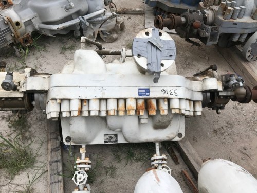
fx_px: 208
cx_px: 128
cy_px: 96
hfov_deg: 63.4
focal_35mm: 28
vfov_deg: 49.7
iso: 20
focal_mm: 3.99
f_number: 1.8
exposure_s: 1/2128
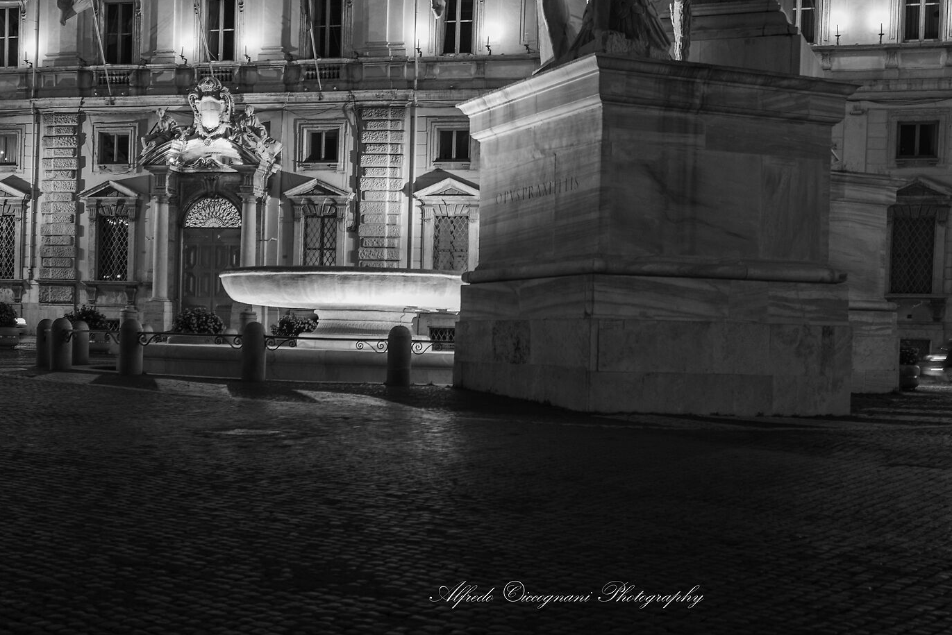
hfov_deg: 40.3
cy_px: 81
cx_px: 427
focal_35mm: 49
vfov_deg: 26.7
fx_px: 1296
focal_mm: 28
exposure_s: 1/30
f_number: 1.7
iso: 800
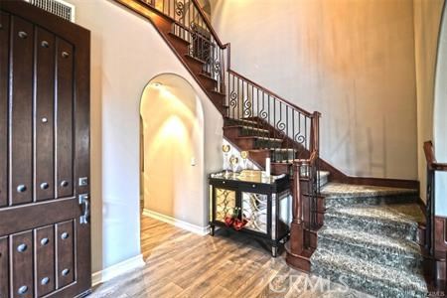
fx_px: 199
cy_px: 149
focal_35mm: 16
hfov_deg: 96.7
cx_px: 224
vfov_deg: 73.7
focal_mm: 16
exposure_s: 1/4
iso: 50
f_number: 2.8
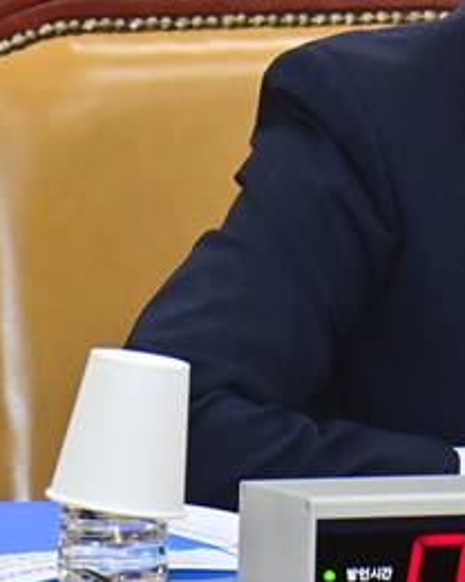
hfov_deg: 2.2
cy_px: 131
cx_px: 693
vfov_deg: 2.8
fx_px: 11904
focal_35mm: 692
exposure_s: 1/250
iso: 6400
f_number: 10
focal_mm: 240
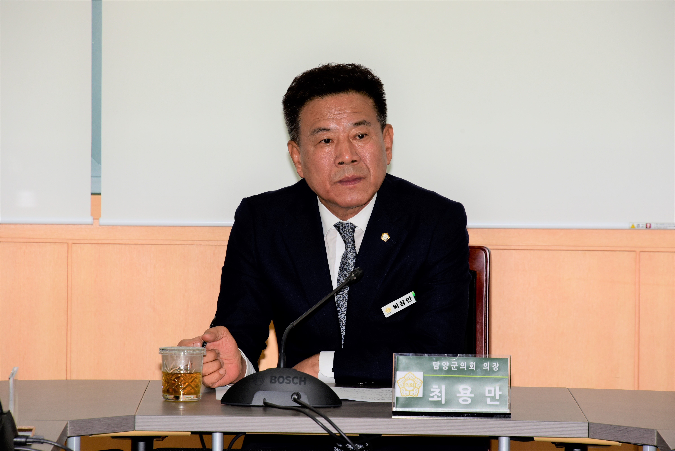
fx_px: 5627
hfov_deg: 6.9
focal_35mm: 300
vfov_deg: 4.6
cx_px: 338
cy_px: 226
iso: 800
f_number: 10
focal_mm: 300
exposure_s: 1/200
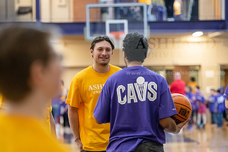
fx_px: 906
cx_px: 106
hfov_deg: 14.3
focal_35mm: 143
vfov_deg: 9.6
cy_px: 82
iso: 3200
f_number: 3.2
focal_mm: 130
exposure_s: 1/200
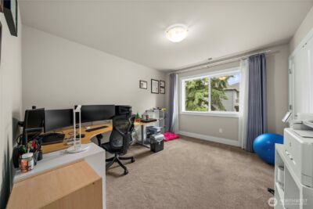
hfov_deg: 112.6
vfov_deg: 90.1
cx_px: 156
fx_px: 104
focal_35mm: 12
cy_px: 104
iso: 1250
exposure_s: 1/30
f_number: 7.1
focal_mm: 12
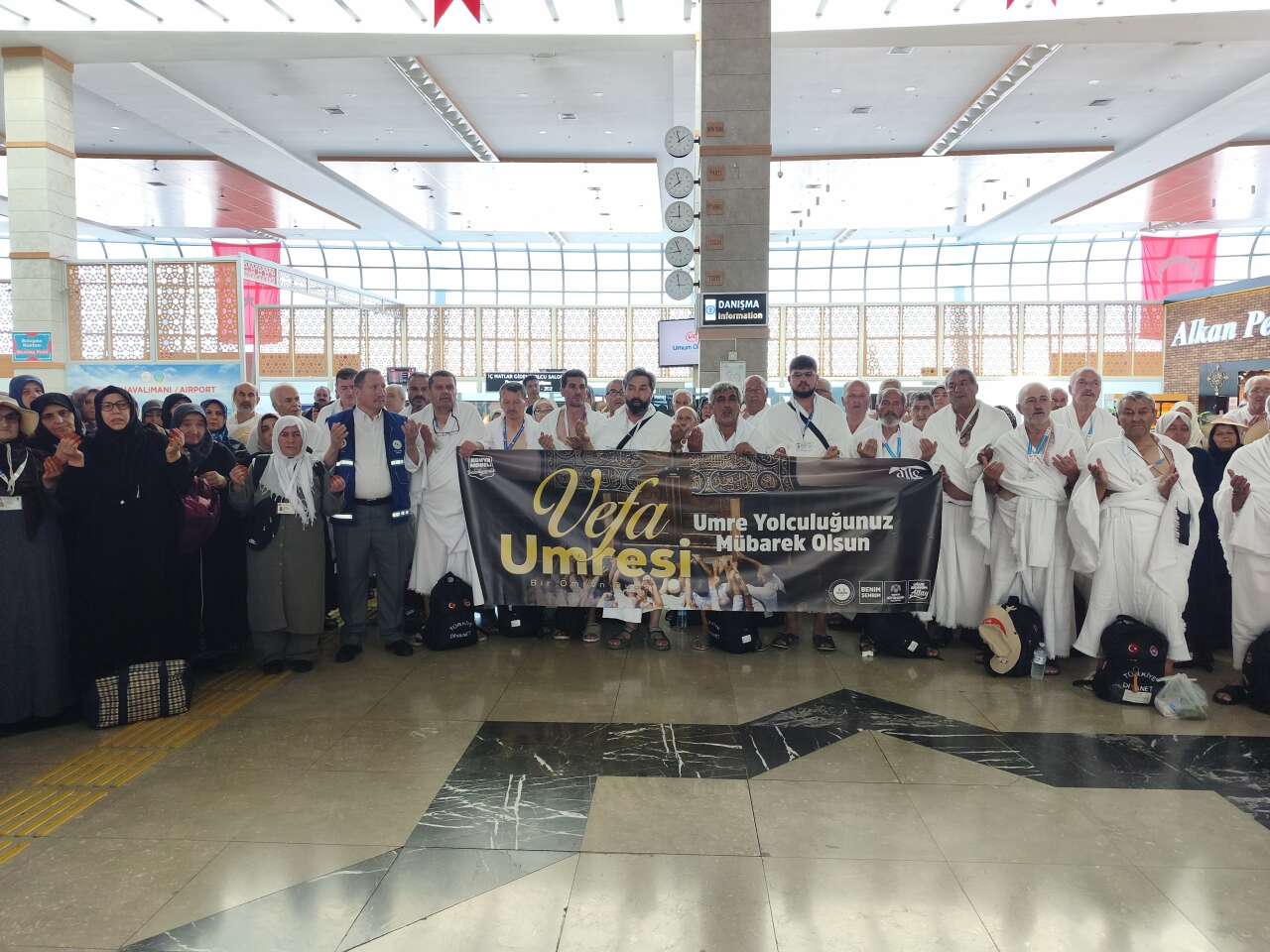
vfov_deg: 58.9
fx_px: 844
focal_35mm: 23
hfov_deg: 73.9
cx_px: 635
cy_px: 476
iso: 320
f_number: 1.7
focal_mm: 6.06
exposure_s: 1/100
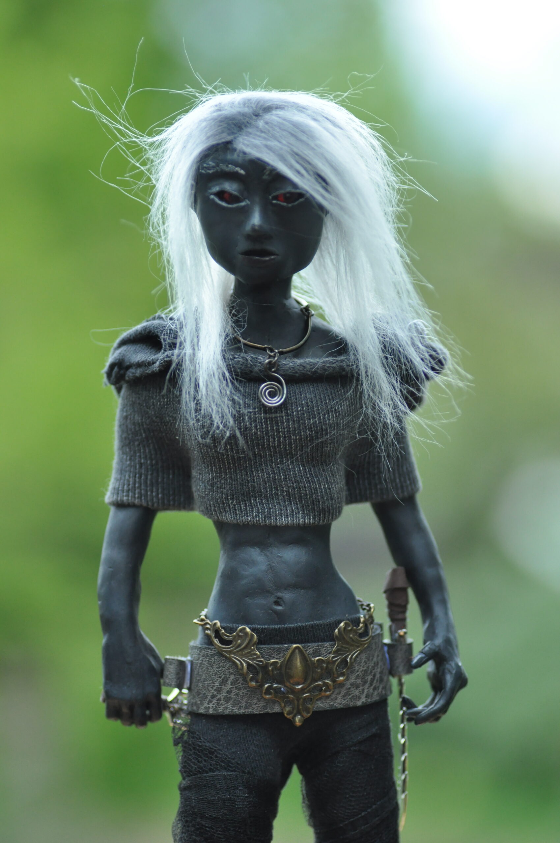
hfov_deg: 10.1
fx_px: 3158
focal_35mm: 135
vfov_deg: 15.2
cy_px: 422
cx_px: 280
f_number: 3.5
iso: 800
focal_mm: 90
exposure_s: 1/500
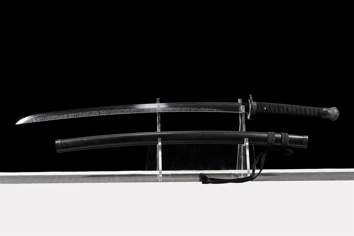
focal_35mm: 60
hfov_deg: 33.4
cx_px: 177
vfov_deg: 22.6
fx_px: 590
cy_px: 118
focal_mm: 60
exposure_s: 1/160
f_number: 7.1
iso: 100
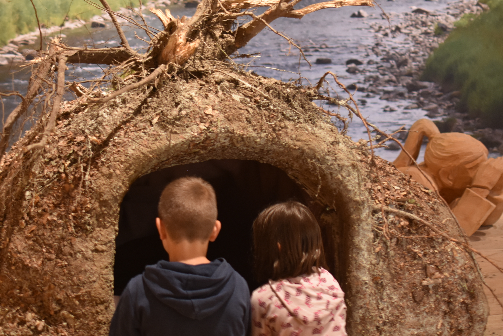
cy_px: 203
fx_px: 1171
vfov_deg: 16.3
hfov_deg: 24.2
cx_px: 190
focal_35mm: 84
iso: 500
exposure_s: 1/15
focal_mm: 35
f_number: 2
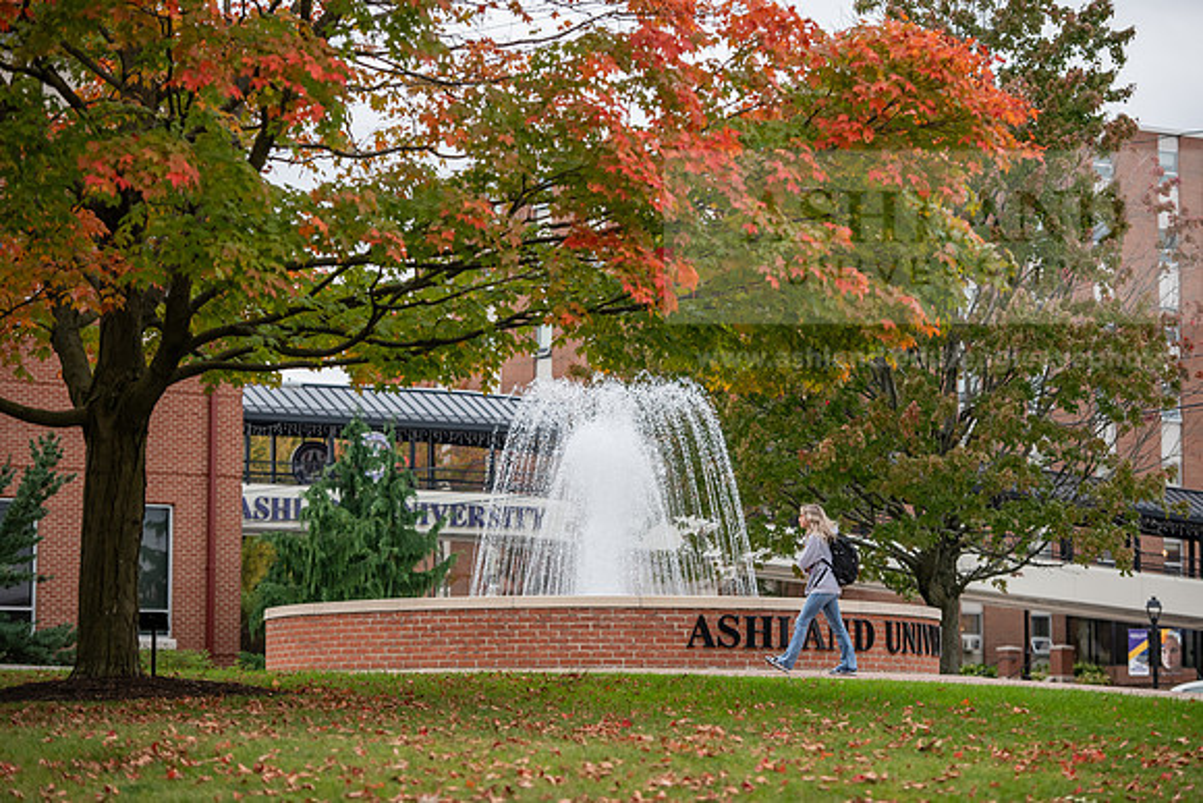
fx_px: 3877
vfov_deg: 11.8
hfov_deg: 17.6
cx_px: 602
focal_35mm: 116
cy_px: 402
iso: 320
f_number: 3.5
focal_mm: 116
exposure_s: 1/800
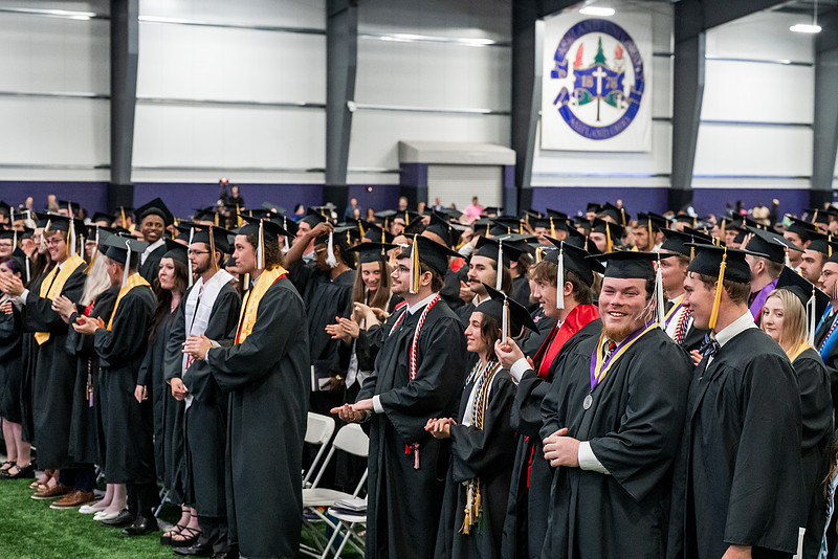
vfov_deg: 19.5
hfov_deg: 28.8
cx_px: 419
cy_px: 280
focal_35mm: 70
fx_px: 1630
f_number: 5
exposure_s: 1/250
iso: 6400
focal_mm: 70
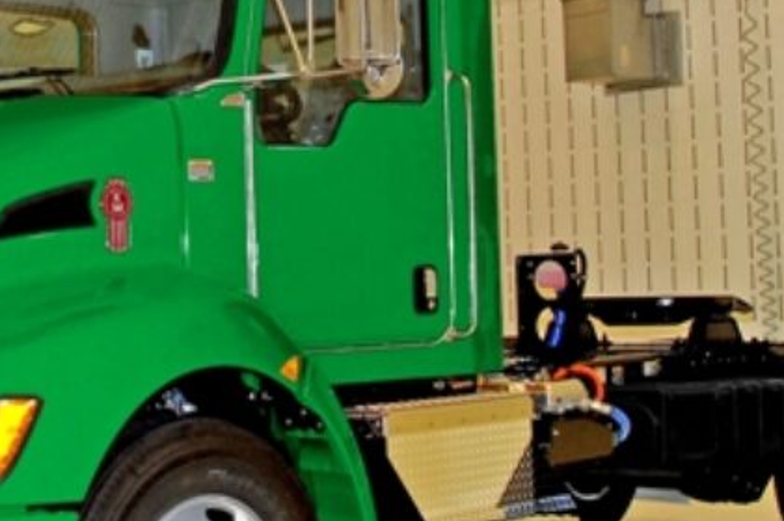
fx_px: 1240
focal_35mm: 57
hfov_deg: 34.5
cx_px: 223
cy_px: 307
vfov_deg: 23.7
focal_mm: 20
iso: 400
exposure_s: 1/25
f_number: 9
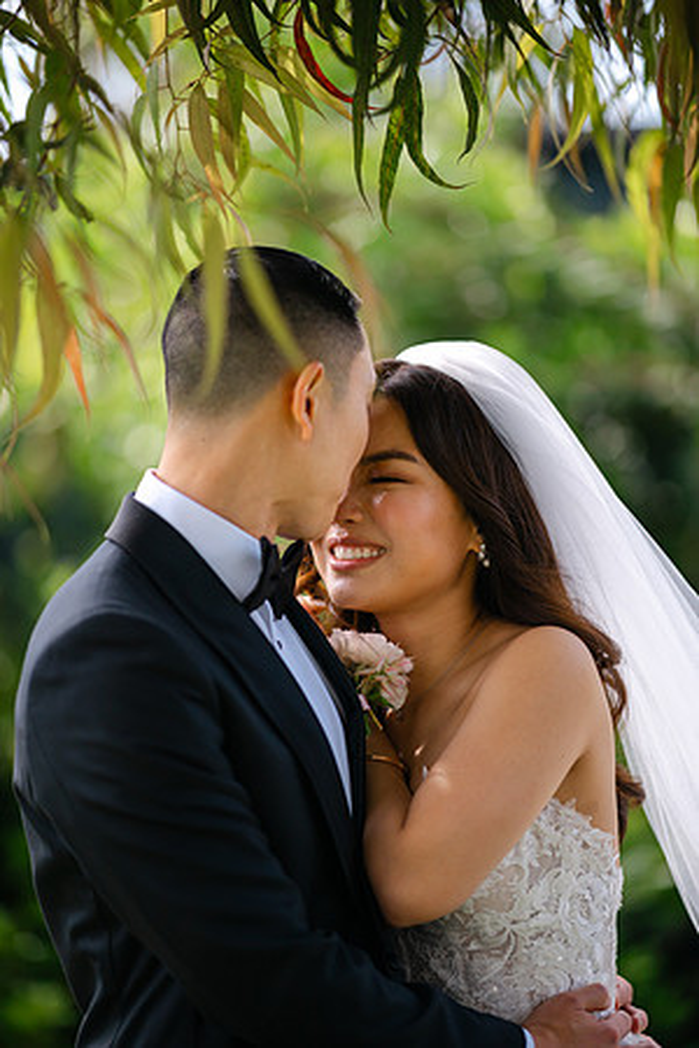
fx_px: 3058
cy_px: 524
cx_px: 350
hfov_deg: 13.0
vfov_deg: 19.5
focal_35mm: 105
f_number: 1.4
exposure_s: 1/8000
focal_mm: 105
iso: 80
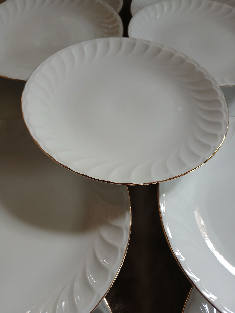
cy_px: 156
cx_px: 118
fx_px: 235
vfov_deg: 67.3
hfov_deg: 53.1
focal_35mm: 26
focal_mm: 3.98
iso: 320
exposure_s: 1/25
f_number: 1.8
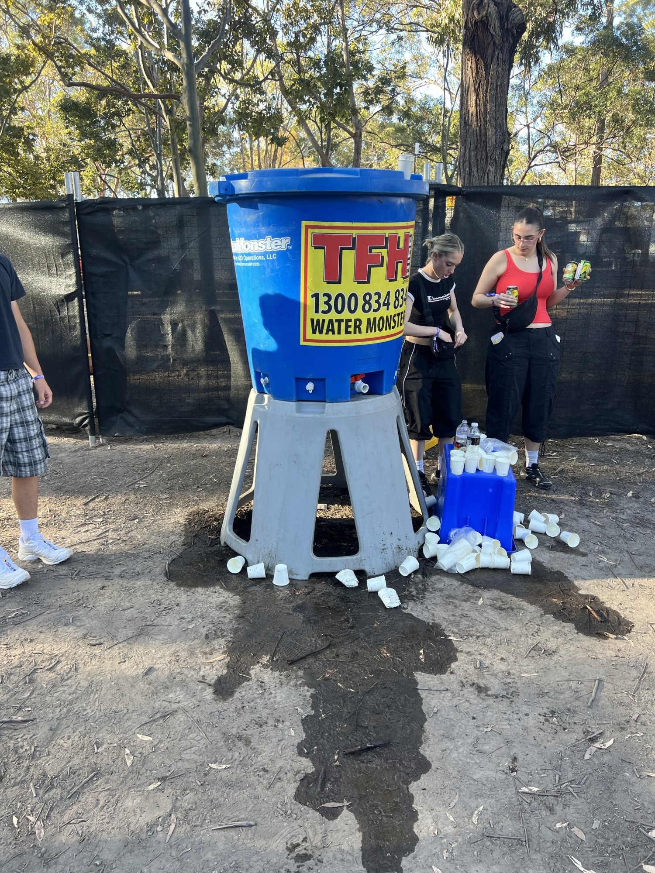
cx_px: 328
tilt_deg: -12.8
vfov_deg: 67.3
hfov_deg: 53.1
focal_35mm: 26
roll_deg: +0.1
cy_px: 436
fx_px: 656
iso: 32
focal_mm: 5.7
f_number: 1.5
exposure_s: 1/133
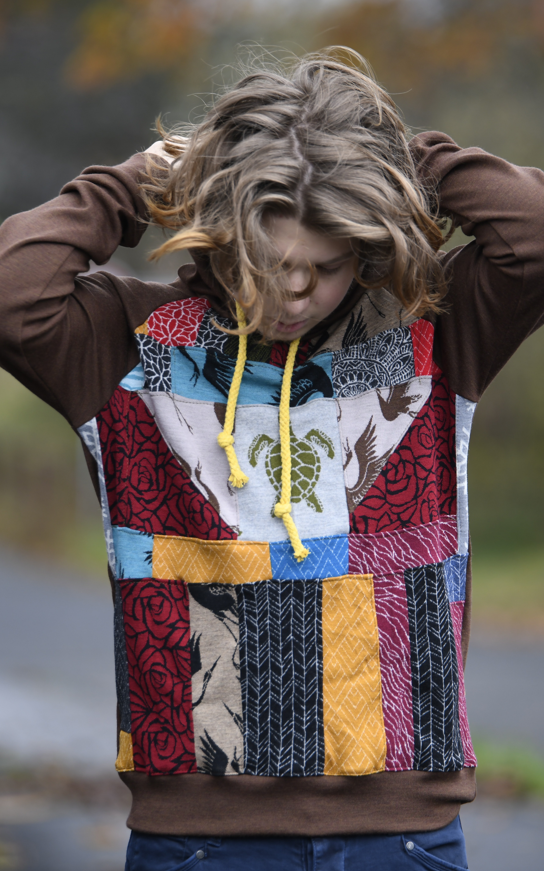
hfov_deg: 4.8
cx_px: 306
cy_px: 435
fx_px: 6547
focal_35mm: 276
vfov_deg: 7.6
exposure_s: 1/200
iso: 250
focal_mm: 180
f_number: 2.8
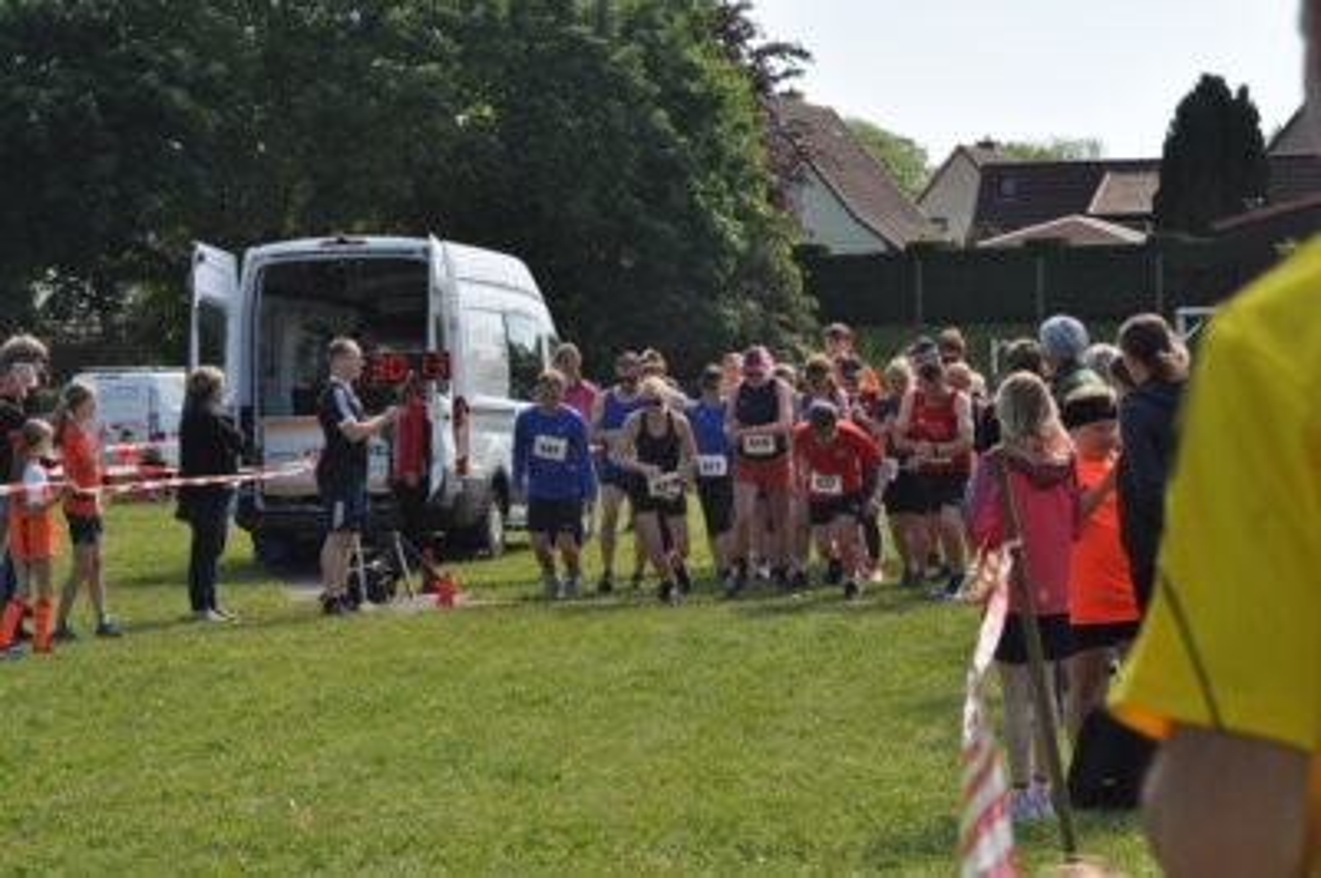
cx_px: 660
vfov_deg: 13.0
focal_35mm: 105
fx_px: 3850
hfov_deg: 19.5
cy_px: 439
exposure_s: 1/250
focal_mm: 70
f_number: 8
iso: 200
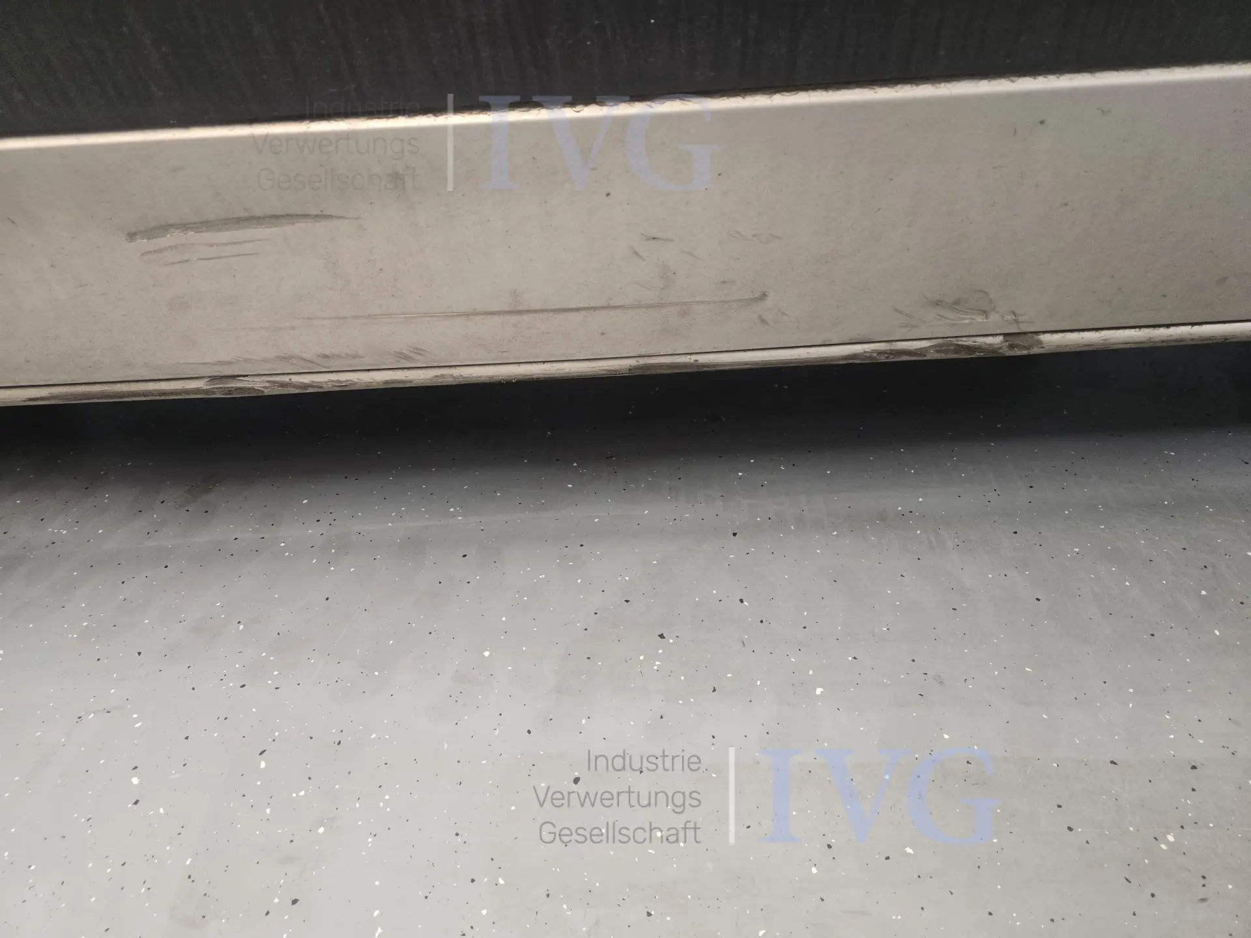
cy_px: 469
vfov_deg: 58.9
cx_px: 626
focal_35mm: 23
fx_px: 831
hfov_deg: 73.9
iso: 160
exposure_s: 1/100
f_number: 1.7
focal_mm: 6.3
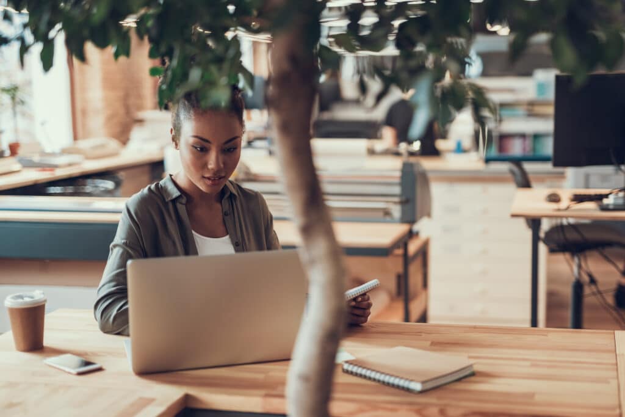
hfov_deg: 39.6
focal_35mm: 50
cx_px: 312
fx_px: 868
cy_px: 208
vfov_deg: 27.0
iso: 200
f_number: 1.4
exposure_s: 1/160
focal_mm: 50
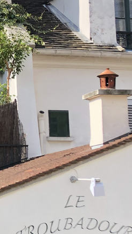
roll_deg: +1.3
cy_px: 136
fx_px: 697
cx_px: -100
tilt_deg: +7.2
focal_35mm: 112
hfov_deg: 10.2
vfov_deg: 19.1
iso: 20
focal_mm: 4
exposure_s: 1/889
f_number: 1.8
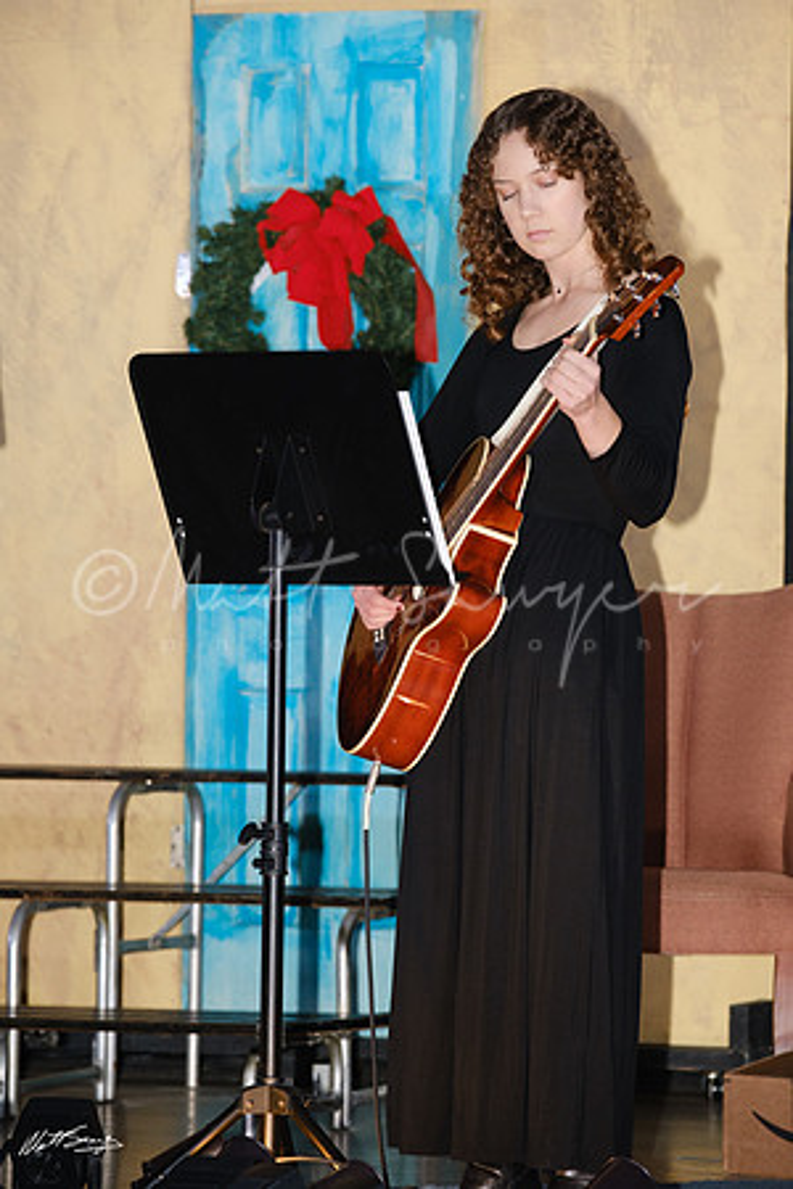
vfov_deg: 19.8
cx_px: 396
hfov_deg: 13.3
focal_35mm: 103
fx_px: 3403
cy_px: 594
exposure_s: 1/125
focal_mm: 68.7
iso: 1600
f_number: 5.6
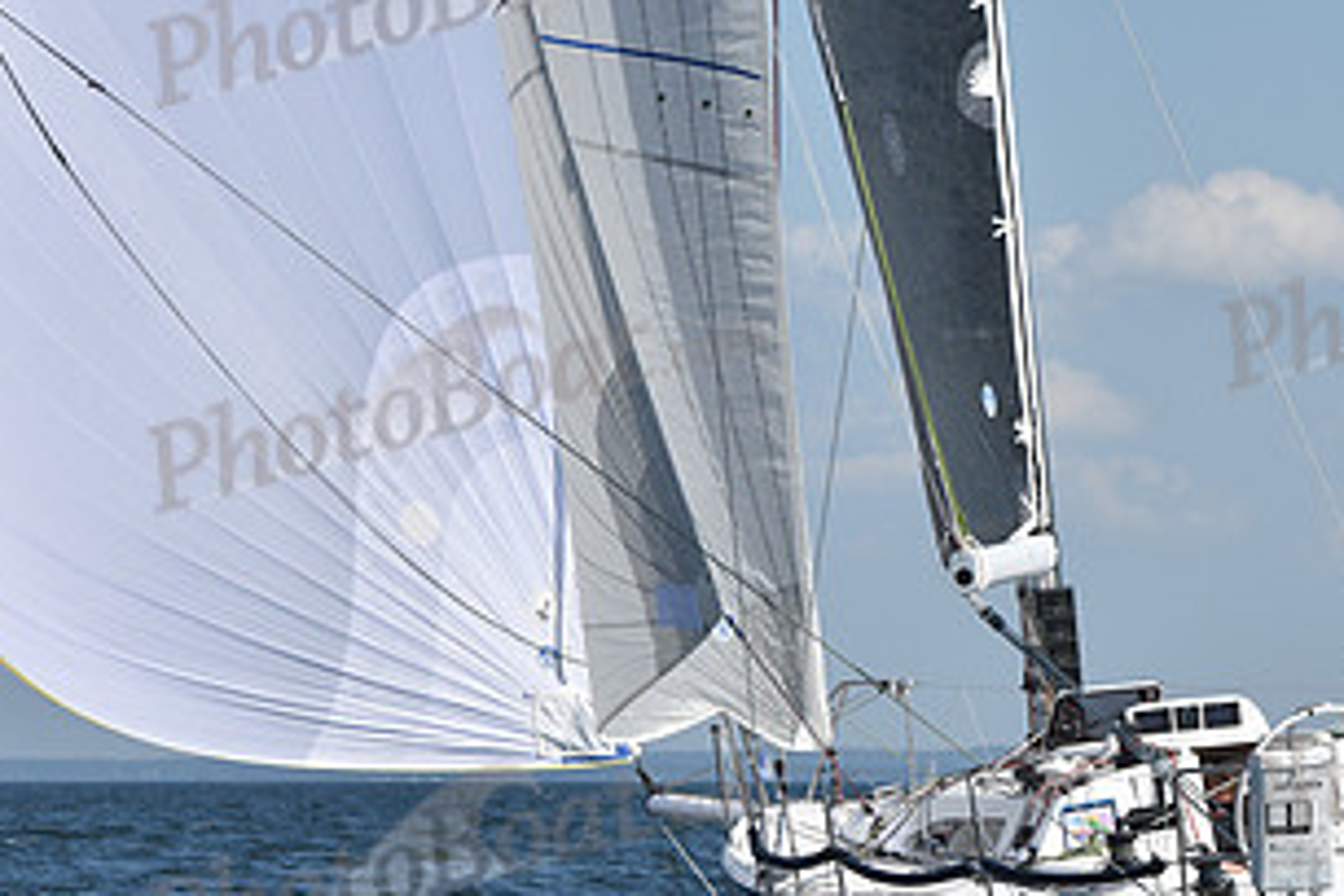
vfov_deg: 4.4
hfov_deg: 6.6
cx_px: 997
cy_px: 564
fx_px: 11684
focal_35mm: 313
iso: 320
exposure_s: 1/1250
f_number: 10
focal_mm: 165
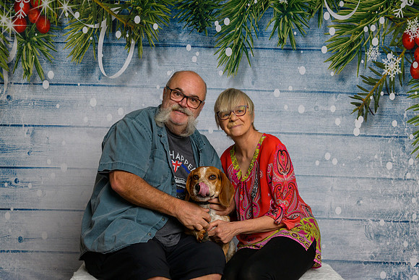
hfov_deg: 40.2
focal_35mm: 49
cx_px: 210
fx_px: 573
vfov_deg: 27.4
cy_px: 163
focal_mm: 42
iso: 400
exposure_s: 1/125
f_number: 10
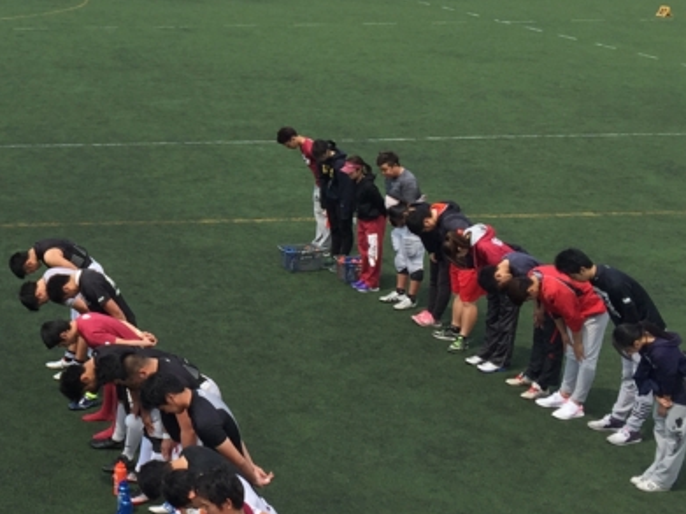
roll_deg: -0.9
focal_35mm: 76
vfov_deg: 19.2
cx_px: -46
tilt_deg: -10.2
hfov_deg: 24.2
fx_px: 1506
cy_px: 119
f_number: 2.2
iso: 32
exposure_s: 1/1980
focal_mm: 4.15
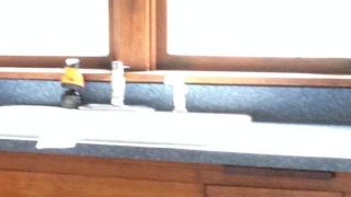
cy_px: 109
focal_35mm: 115
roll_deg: +1.8
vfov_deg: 10.5
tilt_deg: -8.2
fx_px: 1070
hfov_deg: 18.0
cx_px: -26
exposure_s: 1/20
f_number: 2.4
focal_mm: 4.12
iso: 250
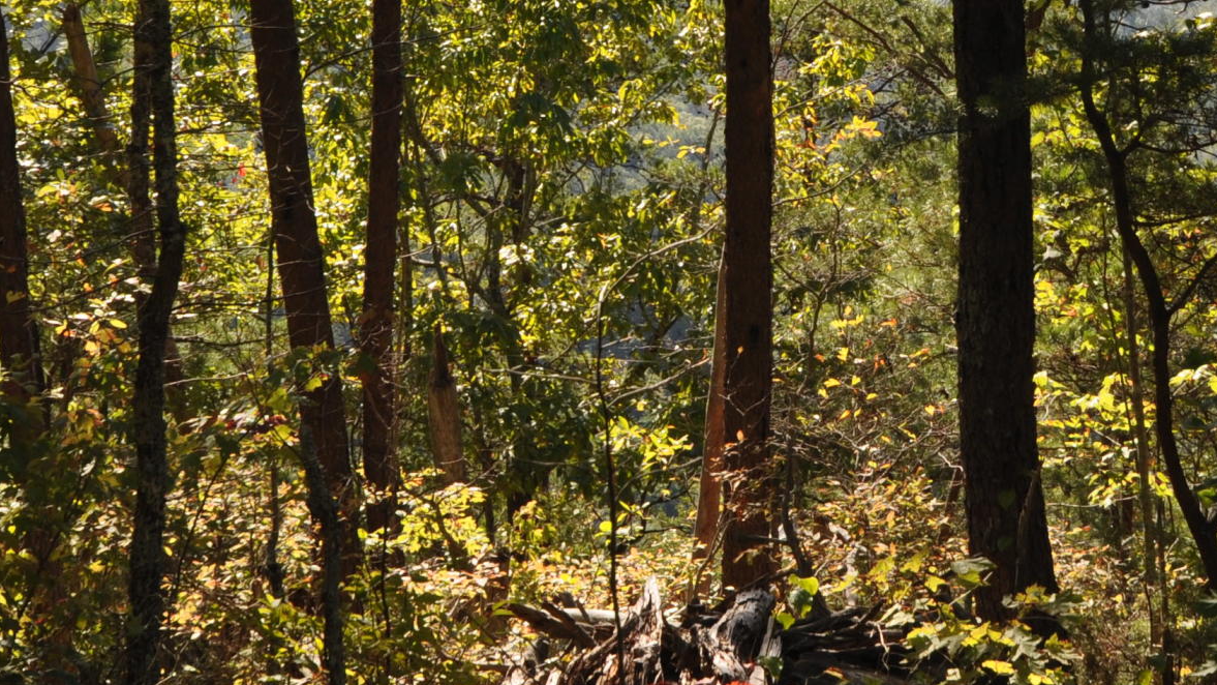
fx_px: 3098
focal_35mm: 96
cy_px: -37
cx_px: 871
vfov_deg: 12.4
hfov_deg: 22.1
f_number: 7.1
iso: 200
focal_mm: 24
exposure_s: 1/200
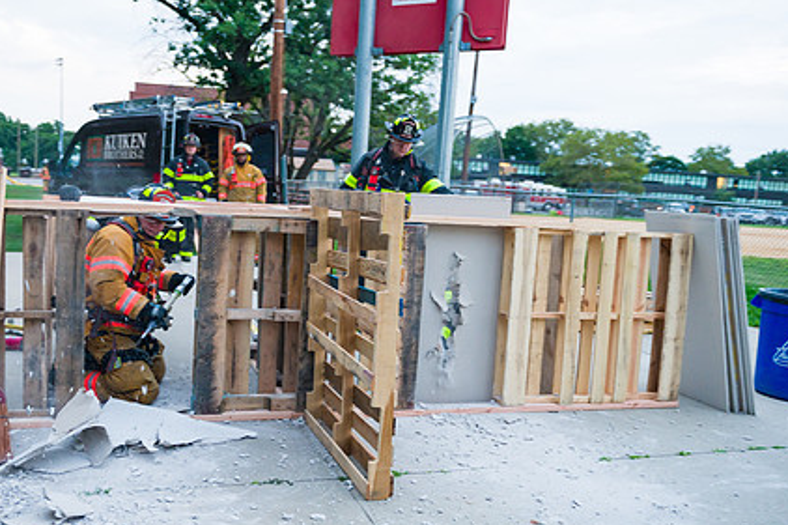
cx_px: 310
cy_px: 297
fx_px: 722
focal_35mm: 33
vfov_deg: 39.9
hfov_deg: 56.7
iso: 1600
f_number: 3.2
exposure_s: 1/200
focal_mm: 24
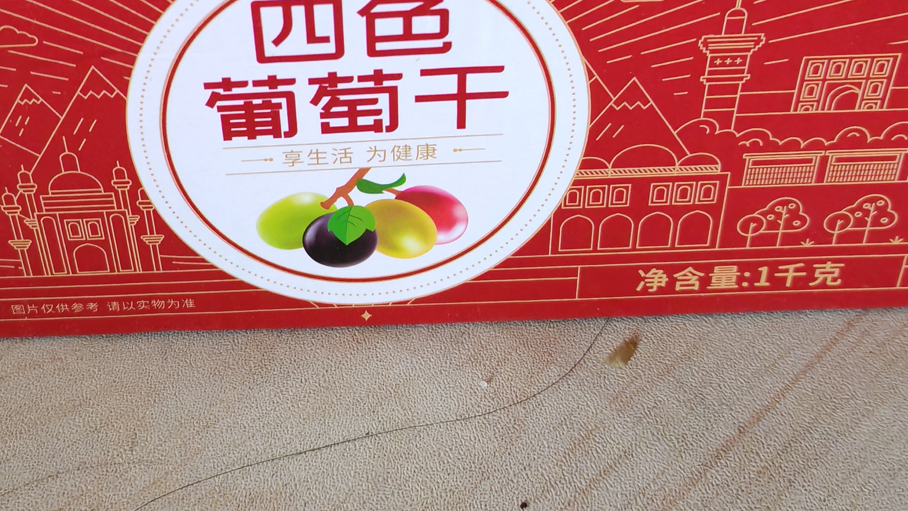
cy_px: 88
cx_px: 316
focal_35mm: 53
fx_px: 1276
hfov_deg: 38.8
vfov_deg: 22.3
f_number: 1.95
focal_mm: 5.52
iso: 1250
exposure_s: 1/50
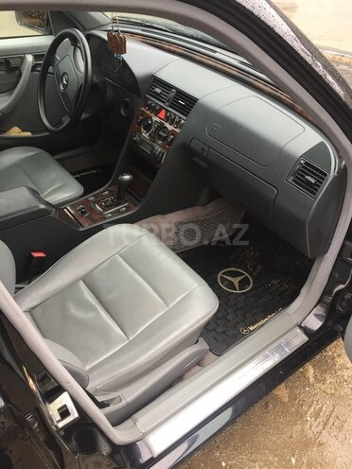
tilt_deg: -38.6
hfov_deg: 48.2
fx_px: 393
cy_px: 234
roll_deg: +0.3
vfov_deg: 61.7
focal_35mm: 29
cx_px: 176
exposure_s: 1/33
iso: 40
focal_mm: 4.15
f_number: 2.2
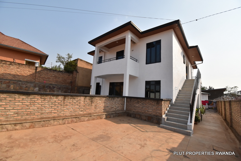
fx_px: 100
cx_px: 120
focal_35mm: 15
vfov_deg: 77.4
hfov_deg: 100.4
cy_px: 80
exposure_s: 1/1600
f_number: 8
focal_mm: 10
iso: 800
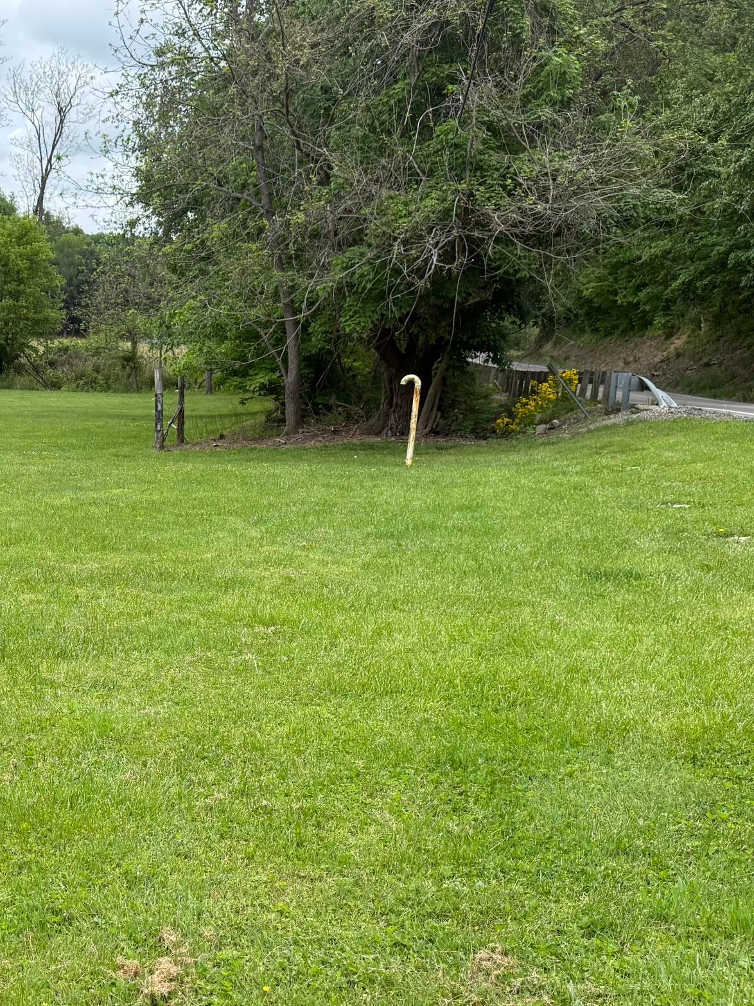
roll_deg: -2.6
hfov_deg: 29.4
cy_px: 612
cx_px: -8
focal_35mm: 46
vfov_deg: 41.0
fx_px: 1336
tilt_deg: -11.7
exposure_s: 1/2525
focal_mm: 6.76
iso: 100
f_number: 1.78
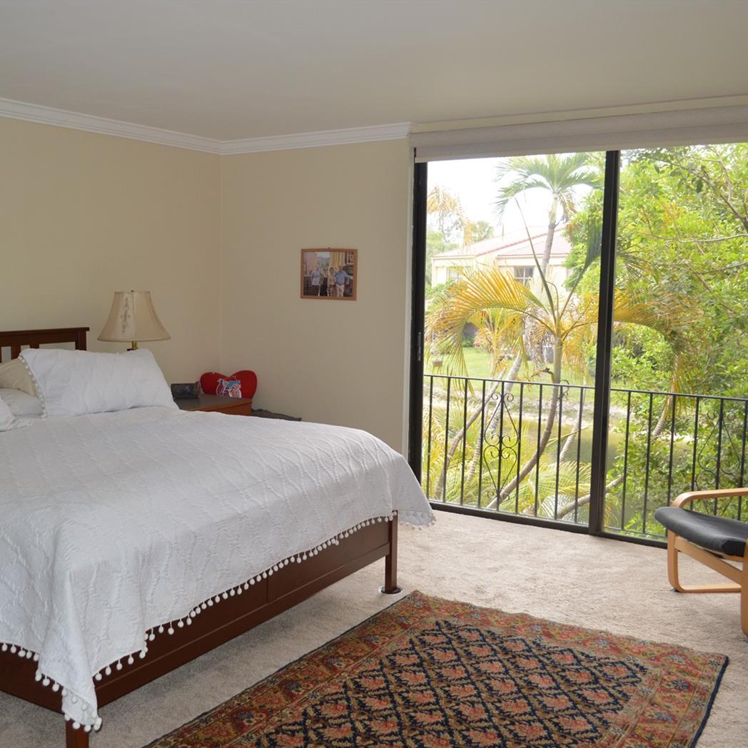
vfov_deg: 47.2
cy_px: 377
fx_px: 856
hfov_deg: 47.0
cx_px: 308
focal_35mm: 35
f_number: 4
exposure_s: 1/125
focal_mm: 18
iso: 400
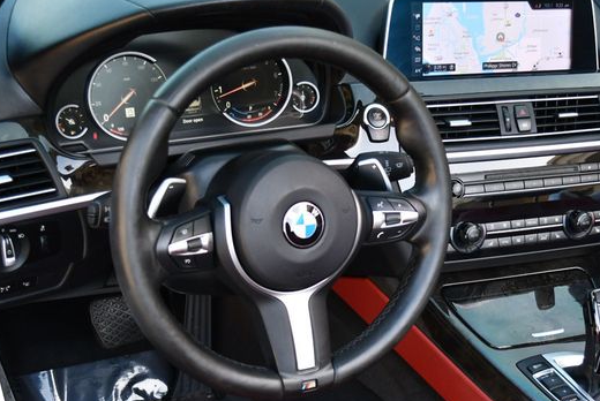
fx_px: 1068
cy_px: 237
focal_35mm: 64
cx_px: 352
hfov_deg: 31.3
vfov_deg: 21.3
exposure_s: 1/250
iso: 720
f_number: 4.2
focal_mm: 26
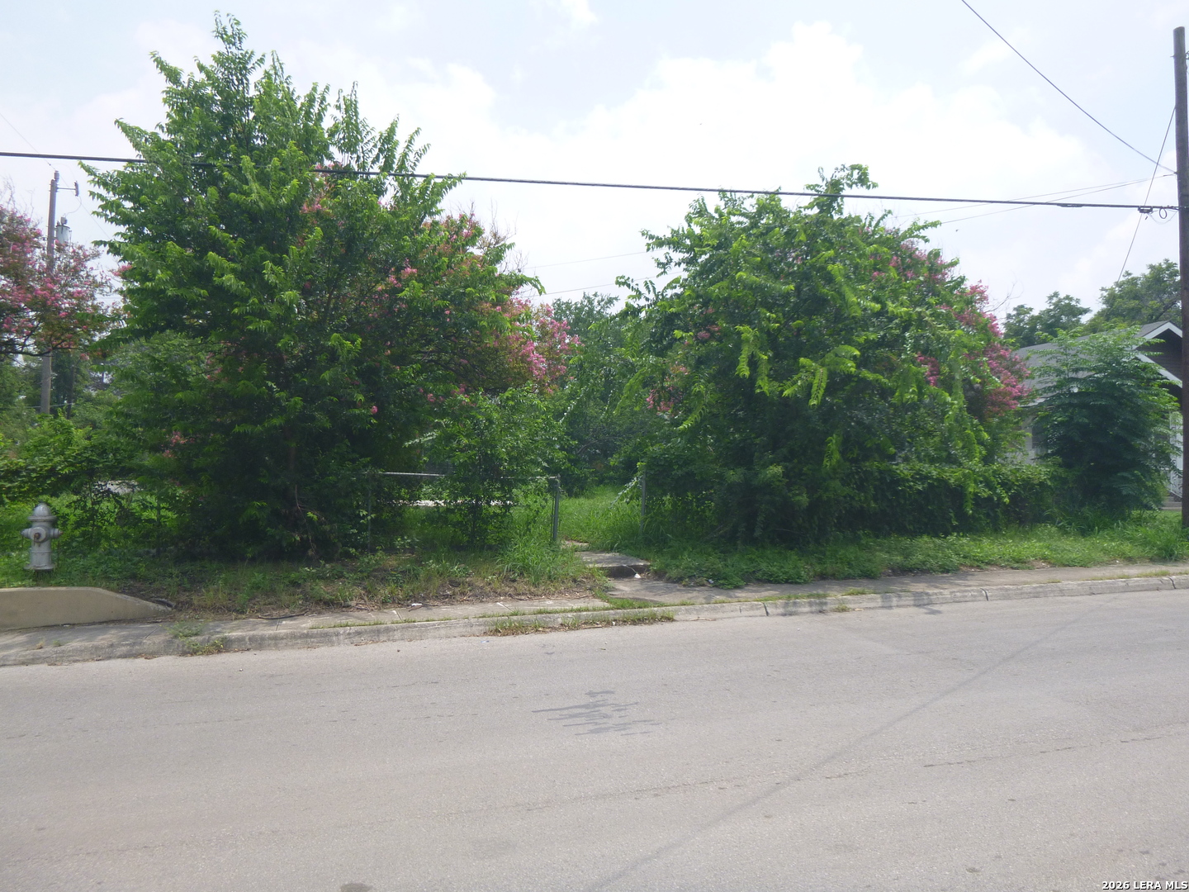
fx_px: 859
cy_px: 446
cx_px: 594
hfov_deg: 69.4
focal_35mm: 25
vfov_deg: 54.9
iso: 100
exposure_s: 1/500
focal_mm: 4.5
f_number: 3.9
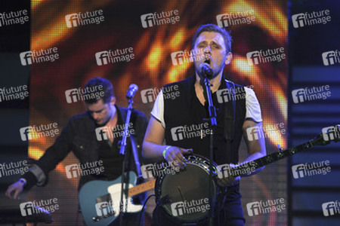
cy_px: 113
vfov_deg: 7.6
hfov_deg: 11.4
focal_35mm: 180
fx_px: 1700
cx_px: 170
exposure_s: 1/400
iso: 1250
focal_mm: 180
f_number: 2.8
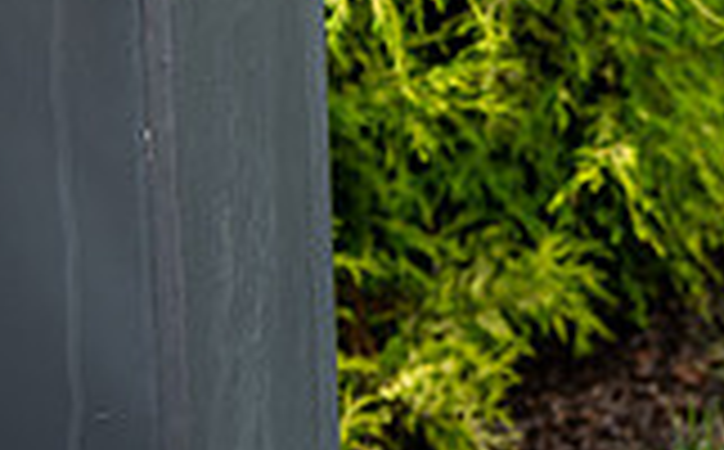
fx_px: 2245
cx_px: 1106
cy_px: -385
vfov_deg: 10.7
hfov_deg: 16.6
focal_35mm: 114
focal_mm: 31
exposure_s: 1/400
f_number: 3.5
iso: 160
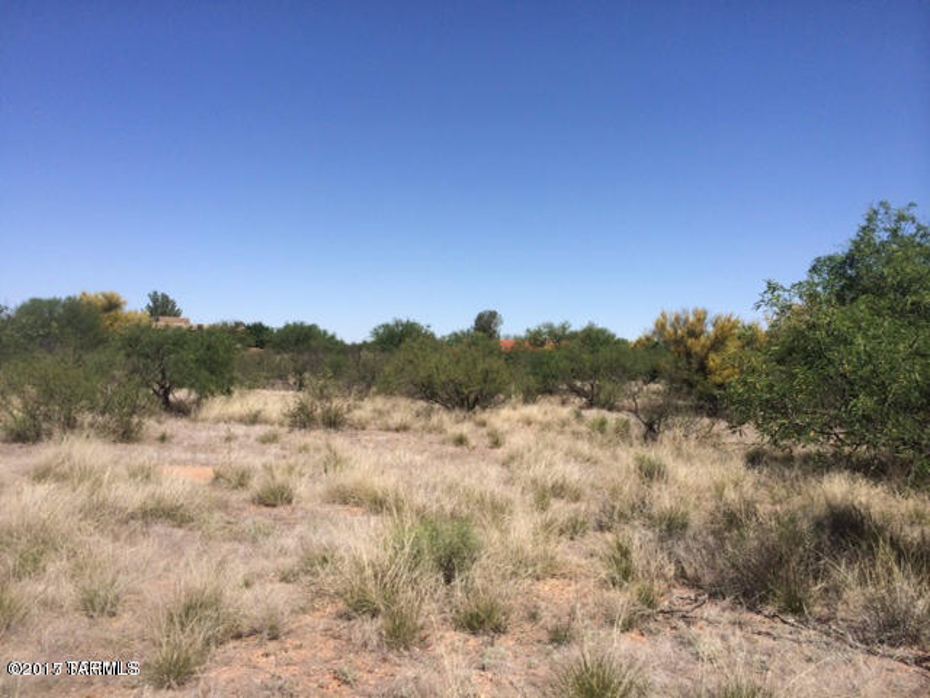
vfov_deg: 46.8
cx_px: 465
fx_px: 806
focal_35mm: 30
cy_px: 349
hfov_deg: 60.0
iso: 32
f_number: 2.2
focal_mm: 4.12
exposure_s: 1/2740
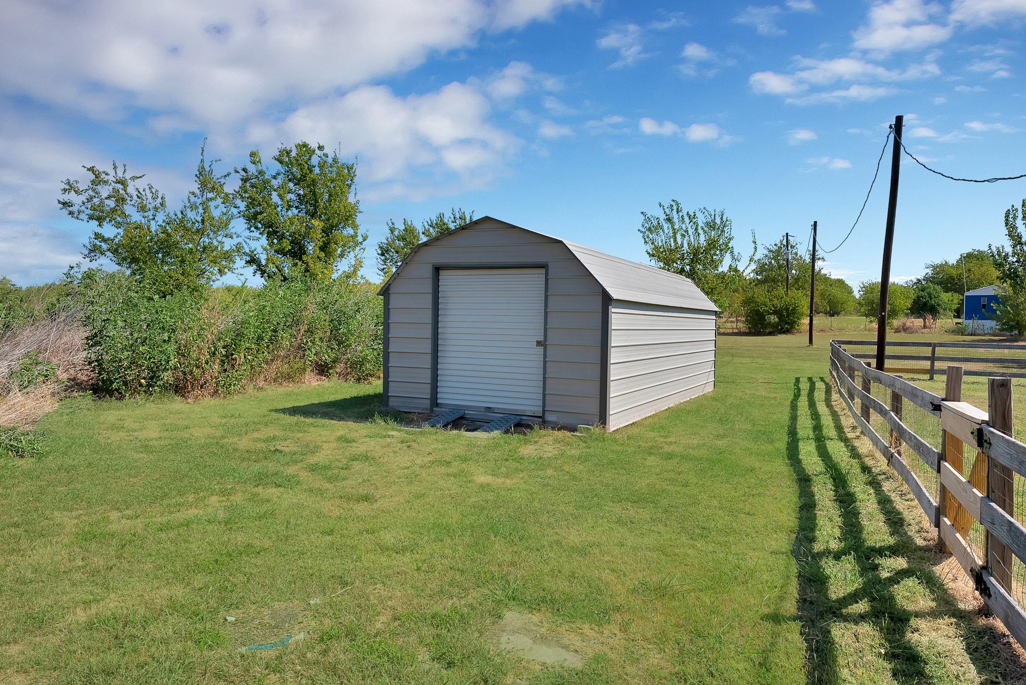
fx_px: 684
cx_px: 513
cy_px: 342
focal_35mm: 24
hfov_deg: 73.7
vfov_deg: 53.2
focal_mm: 24
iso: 640
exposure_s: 1/1250
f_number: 9
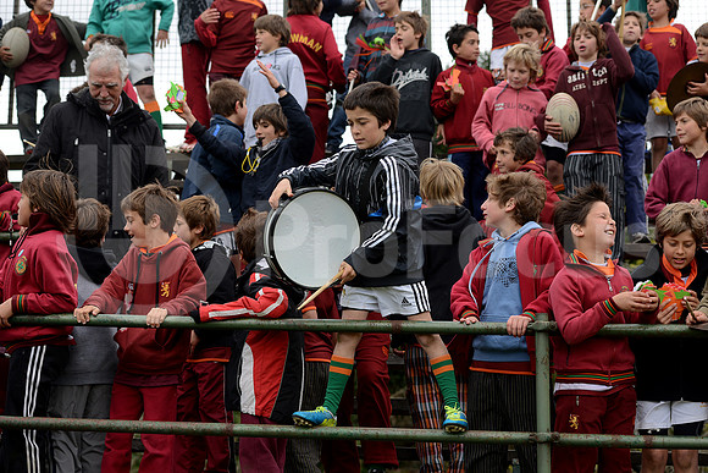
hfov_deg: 28.8
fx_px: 1377
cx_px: 354
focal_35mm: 70
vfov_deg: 19.5
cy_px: 236
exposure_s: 1/400
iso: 250
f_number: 4
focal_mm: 70
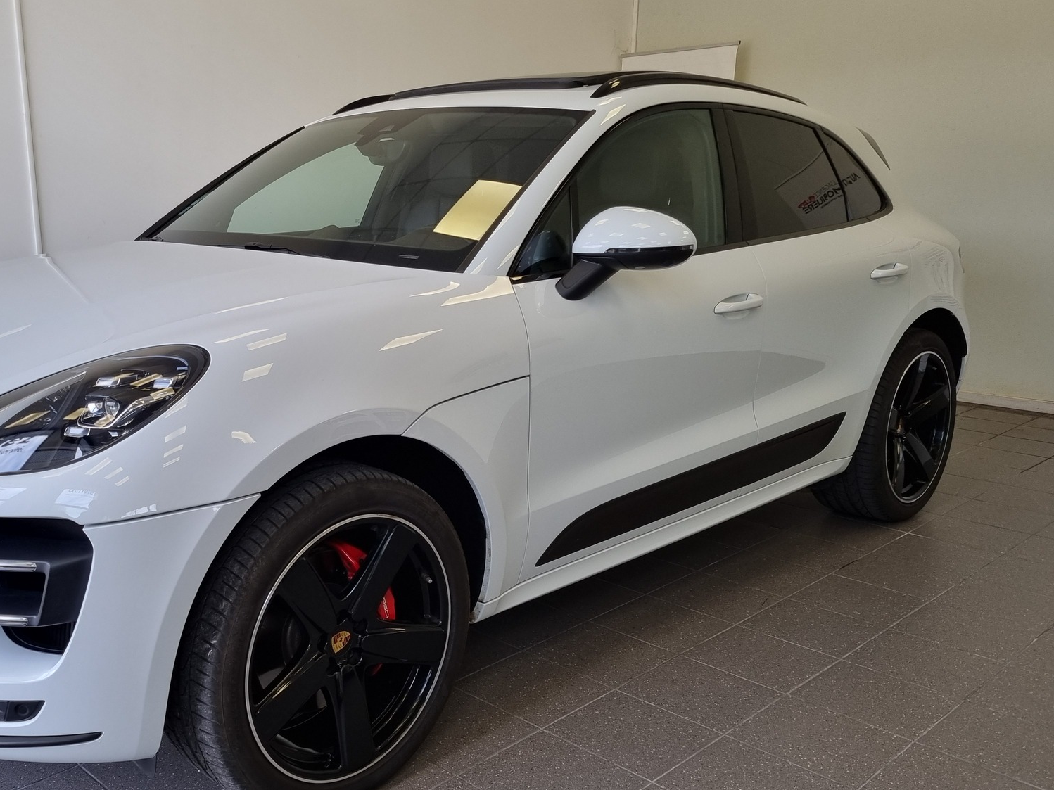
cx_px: 346
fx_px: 1066
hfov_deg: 51.6
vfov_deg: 40.7
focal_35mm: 35
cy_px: 418
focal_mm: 5.4
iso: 50
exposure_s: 1/143
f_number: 1.8
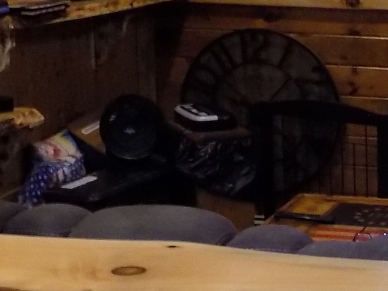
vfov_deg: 13.9
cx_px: 552
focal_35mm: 106
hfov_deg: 17.1
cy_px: 183
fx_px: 1188
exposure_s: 1/8
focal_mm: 4
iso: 400
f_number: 3.1
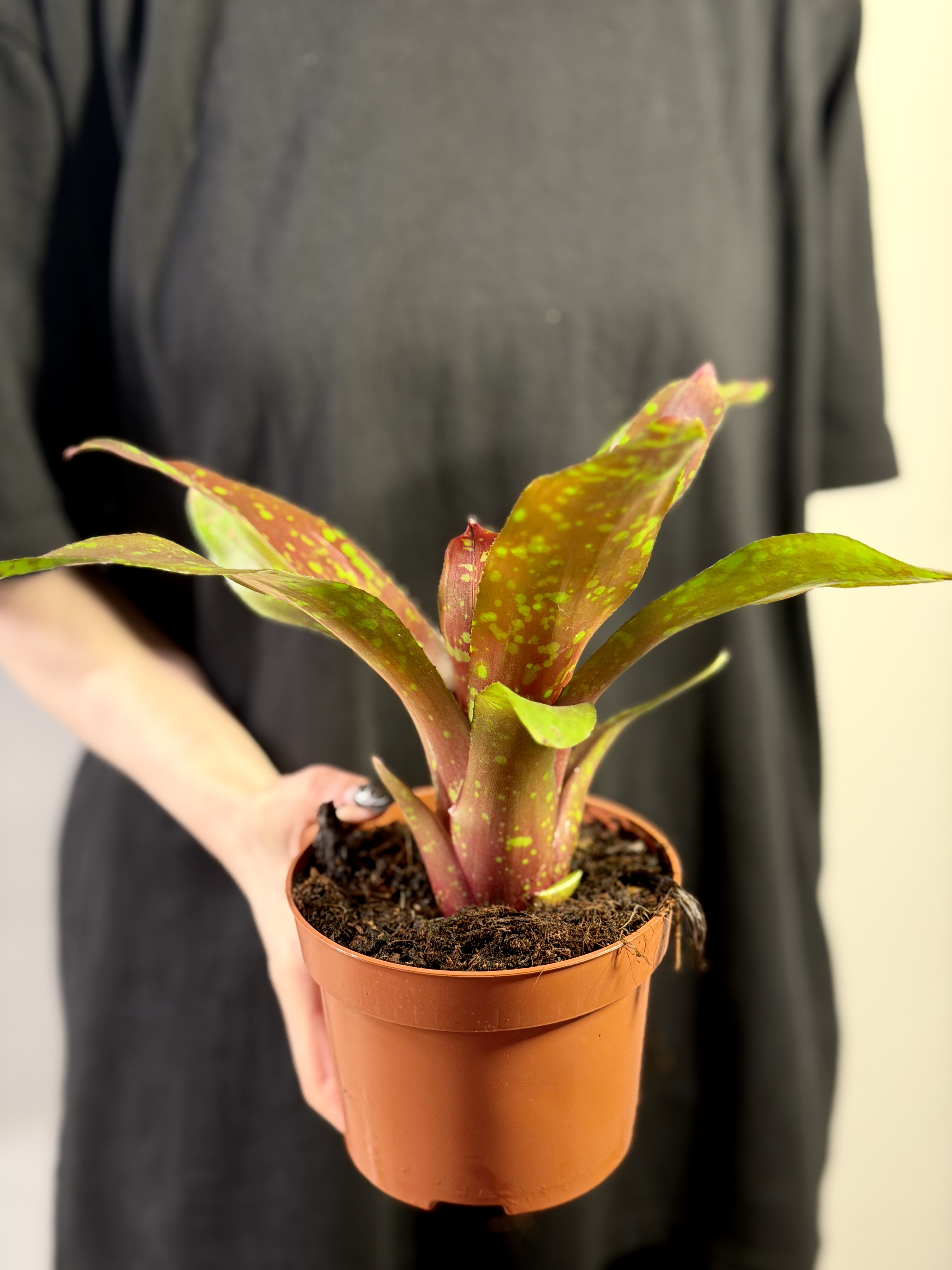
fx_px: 1760
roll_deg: +0.7
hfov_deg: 30.3
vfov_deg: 39.7
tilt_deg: -19.2
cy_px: 635
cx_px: 476
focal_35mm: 48
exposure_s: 1/50
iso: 200
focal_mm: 6.76
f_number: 1.78
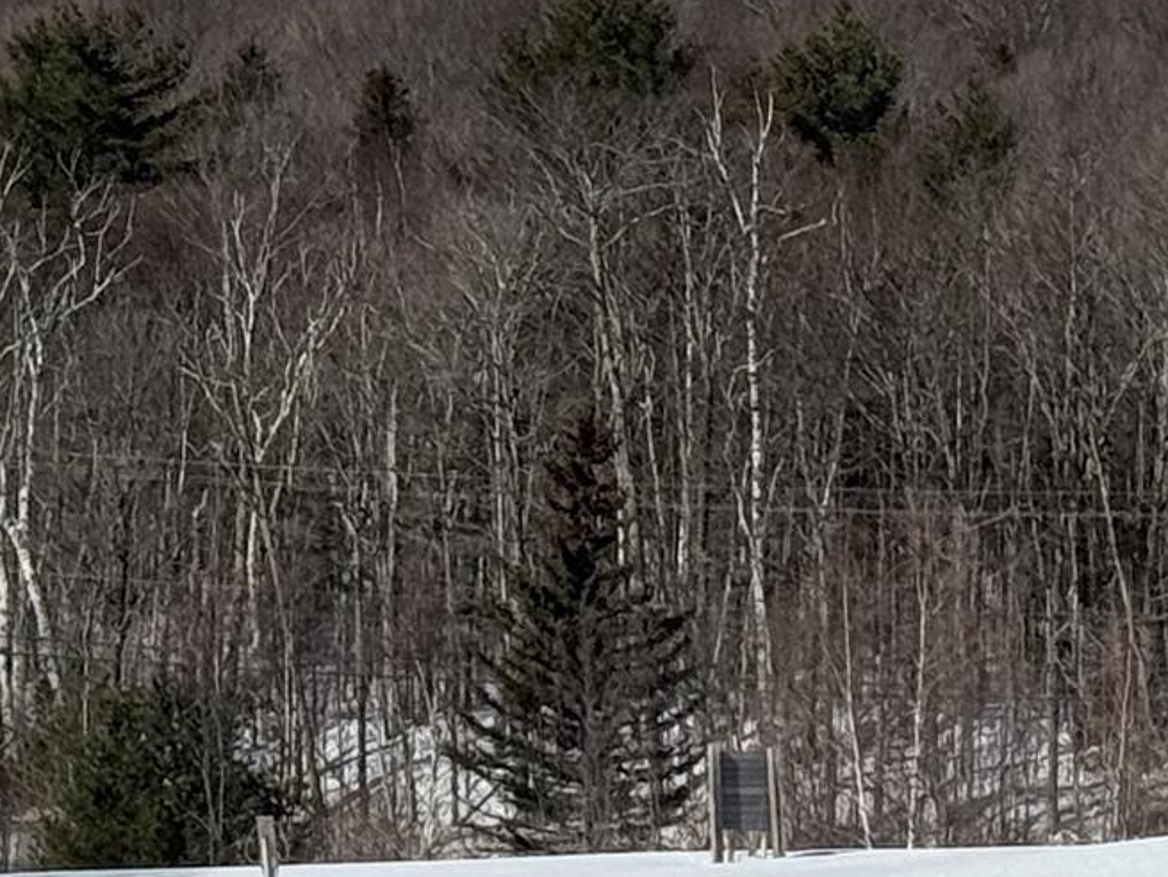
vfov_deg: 6.6
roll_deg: -1.0
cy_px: -11
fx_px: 7596
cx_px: 219
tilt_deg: +8.9
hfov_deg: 8.8
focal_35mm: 225
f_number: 1.78
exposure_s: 1/8772
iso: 80
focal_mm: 6.76
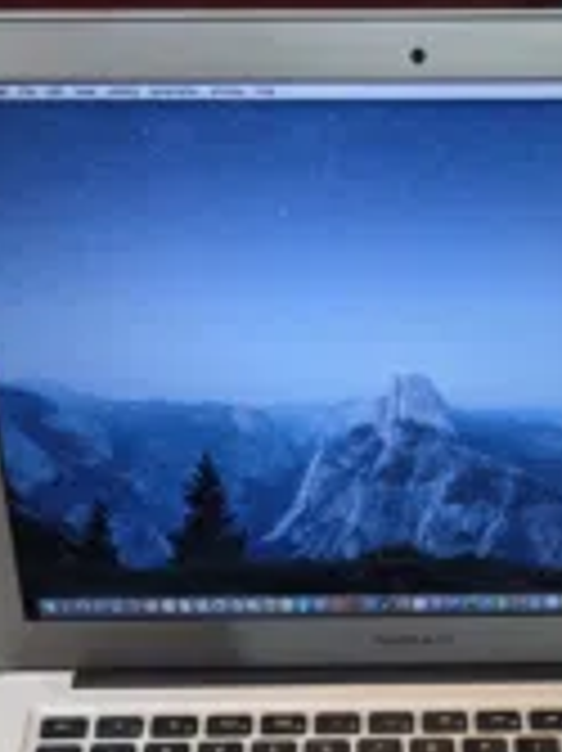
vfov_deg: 33.5
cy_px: 648
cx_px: 409
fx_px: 1192
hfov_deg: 26.2
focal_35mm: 55
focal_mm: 6.3
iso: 200
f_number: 1.7
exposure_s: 1/100
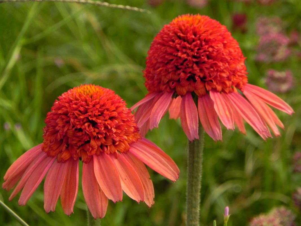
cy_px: 113
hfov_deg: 5.3
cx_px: 150
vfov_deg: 3.9
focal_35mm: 377
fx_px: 3278
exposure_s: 1/320
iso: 160
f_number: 5
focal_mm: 67.2
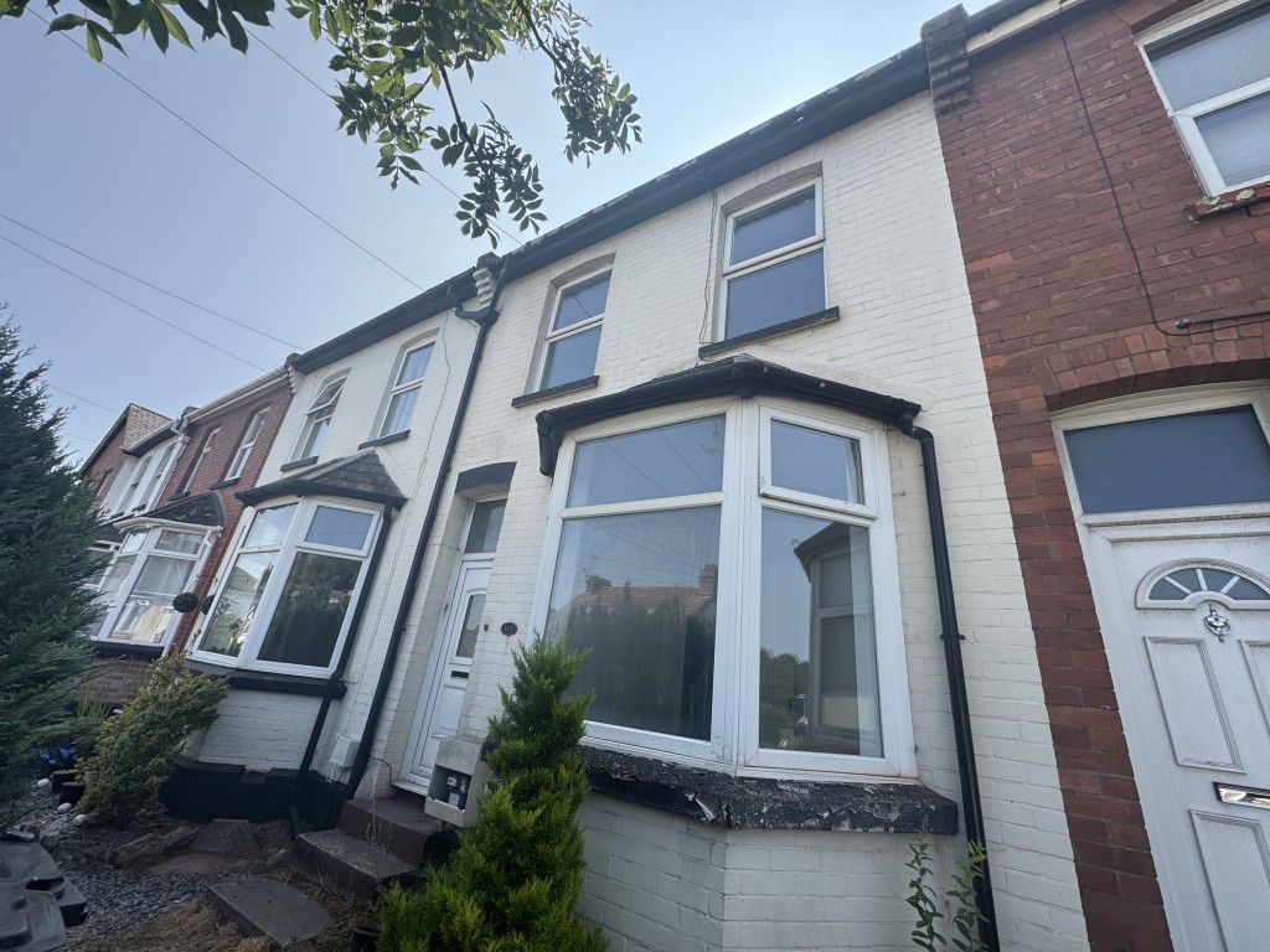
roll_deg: -5.7
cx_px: 635
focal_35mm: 14
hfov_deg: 102.1
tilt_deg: +23.0
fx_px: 514
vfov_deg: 85.7
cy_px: 476
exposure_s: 1/821
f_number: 2.2
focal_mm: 2.22
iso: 40
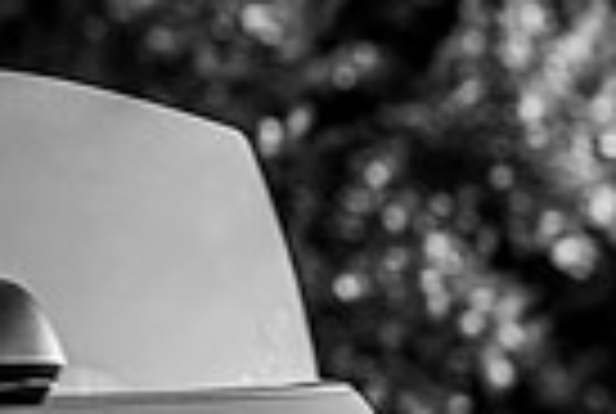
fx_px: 8694
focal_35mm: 507
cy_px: 43
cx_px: -247
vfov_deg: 2.7
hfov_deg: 4.0
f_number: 4
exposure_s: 1/80
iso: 31
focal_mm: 120
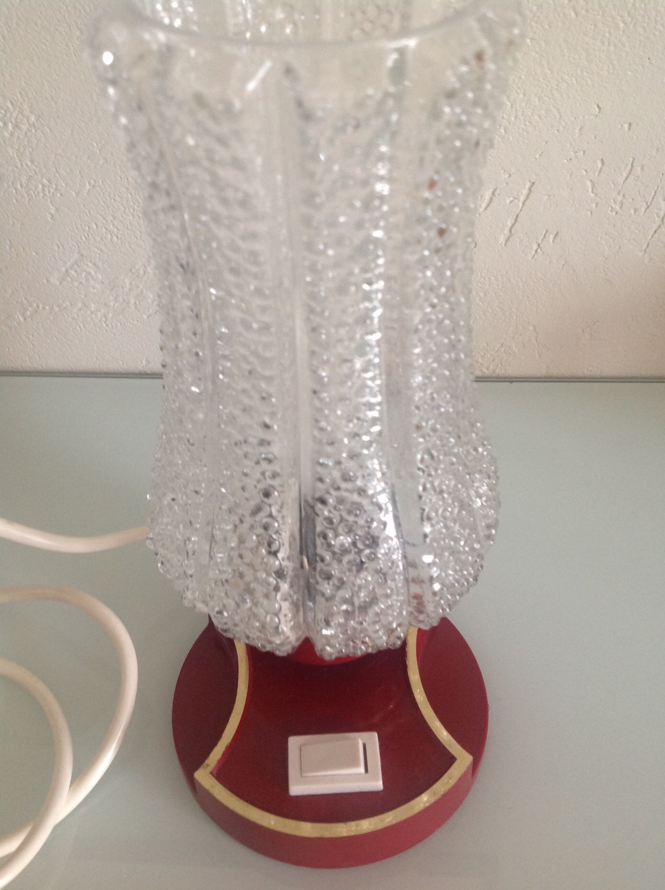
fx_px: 899
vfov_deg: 52.7
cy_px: 445
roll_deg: +1.9
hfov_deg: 40.6
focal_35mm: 35
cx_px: 332
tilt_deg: -44.0
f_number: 2.4
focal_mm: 4.28
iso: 125
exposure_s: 1/15
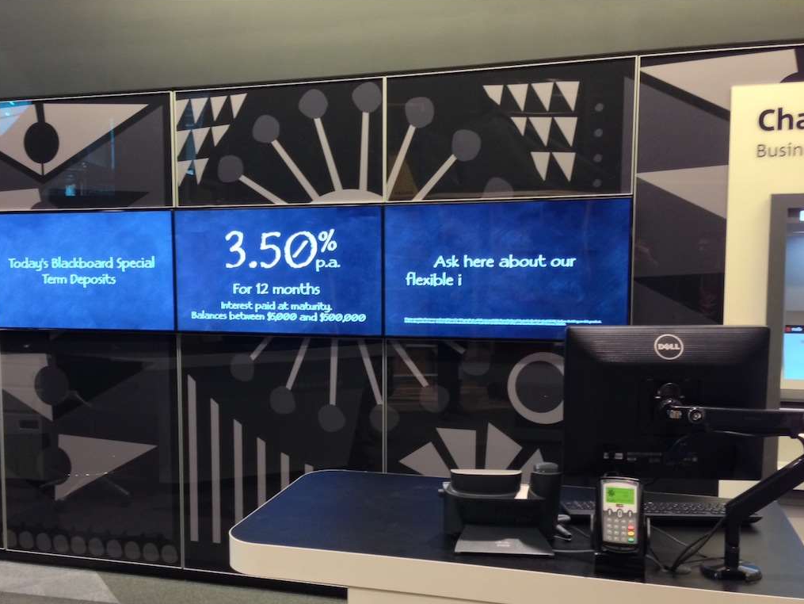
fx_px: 906
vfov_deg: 36.8
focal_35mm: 39
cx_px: 330
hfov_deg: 47.6
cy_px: 327
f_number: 2.4
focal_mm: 4.12
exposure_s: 1/20
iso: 250
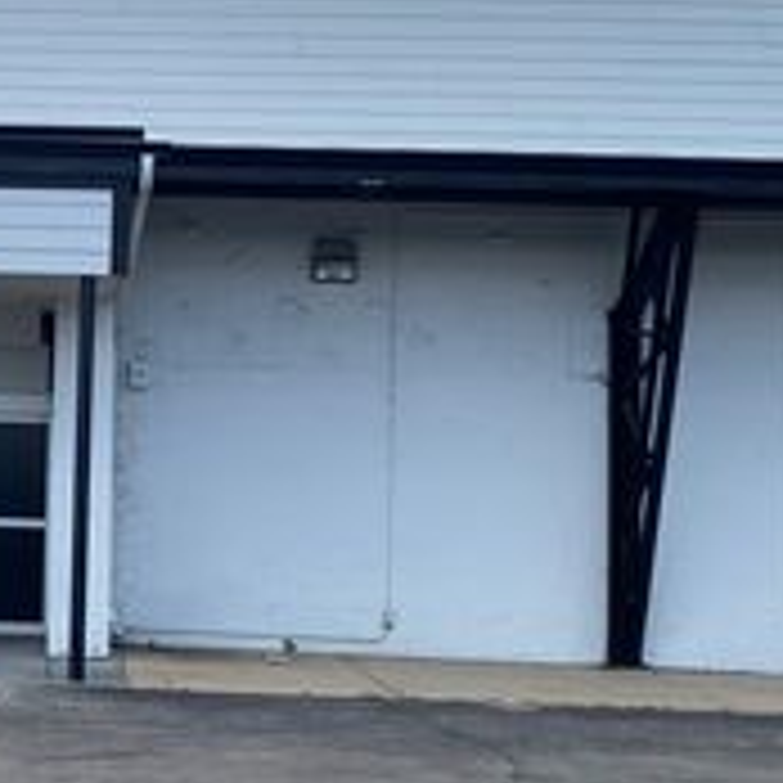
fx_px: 1689
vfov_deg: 26.1
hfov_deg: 24.8
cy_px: 367
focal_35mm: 66
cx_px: -18
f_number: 1.8
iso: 32
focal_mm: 4.25
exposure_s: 1/2755
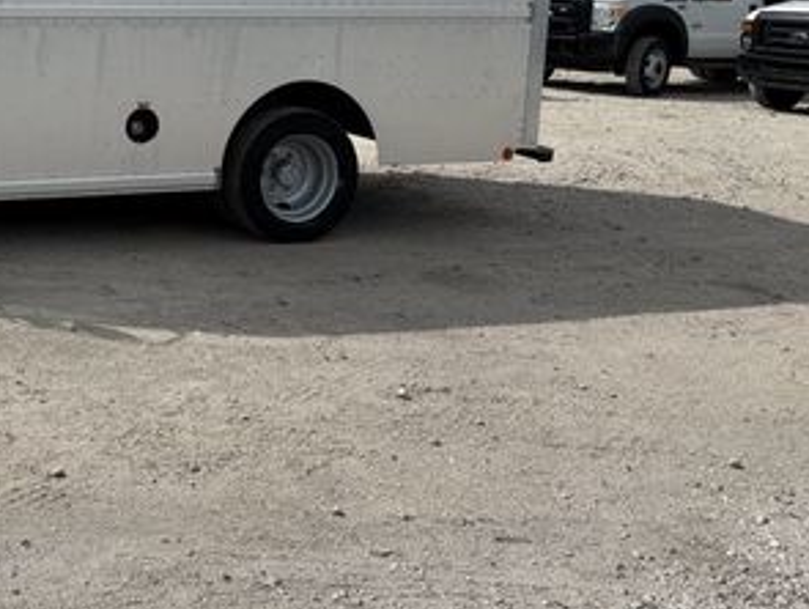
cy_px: 77
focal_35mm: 52
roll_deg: -3.4
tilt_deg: -5.8
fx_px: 1217
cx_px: 27
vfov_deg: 27.2
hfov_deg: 34.0
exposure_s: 1/9091
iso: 80
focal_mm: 6.76
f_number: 1.78
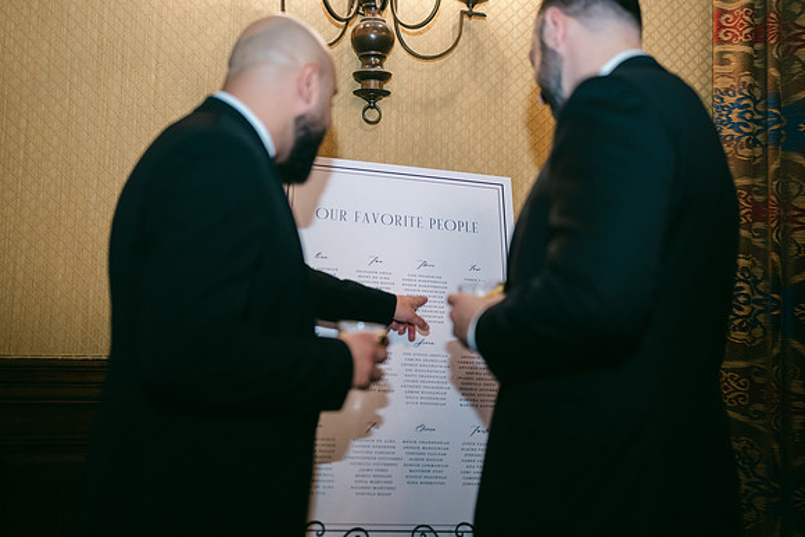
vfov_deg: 37.9
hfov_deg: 54.4
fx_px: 783
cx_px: 402
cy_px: 268
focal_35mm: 35
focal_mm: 35
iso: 640
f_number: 1.2
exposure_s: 1/125
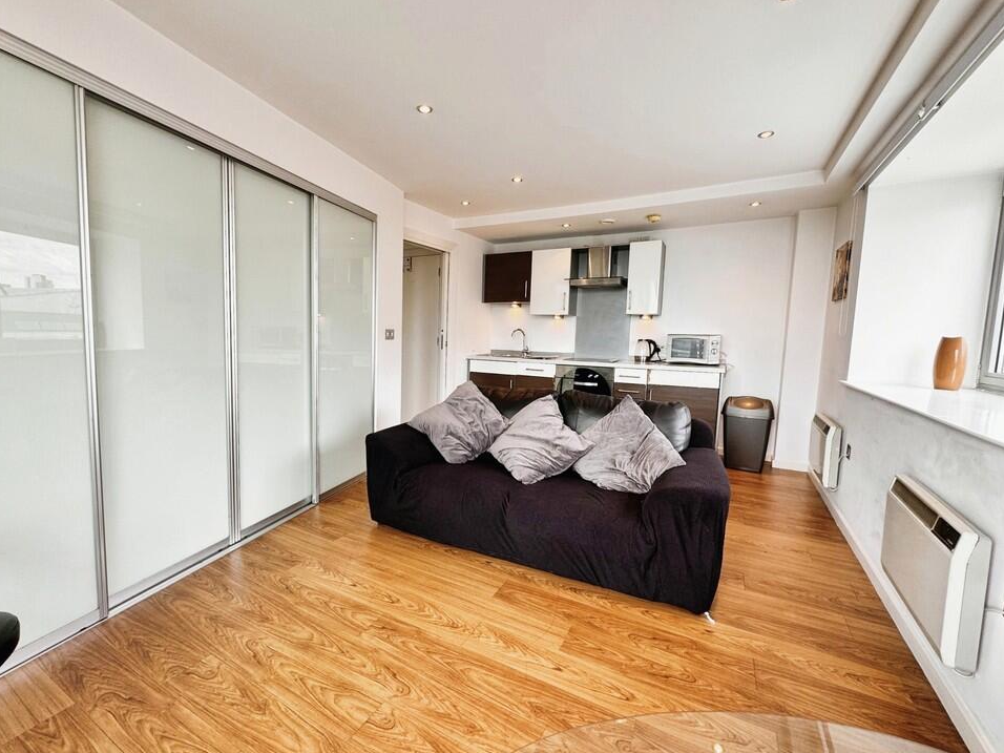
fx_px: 435
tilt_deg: -7.1
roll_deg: -1.7
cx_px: 477
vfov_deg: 81.7
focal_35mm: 15
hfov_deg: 98.1
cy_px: 383
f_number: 2.2
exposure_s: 1/100
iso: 50
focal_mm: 2.22
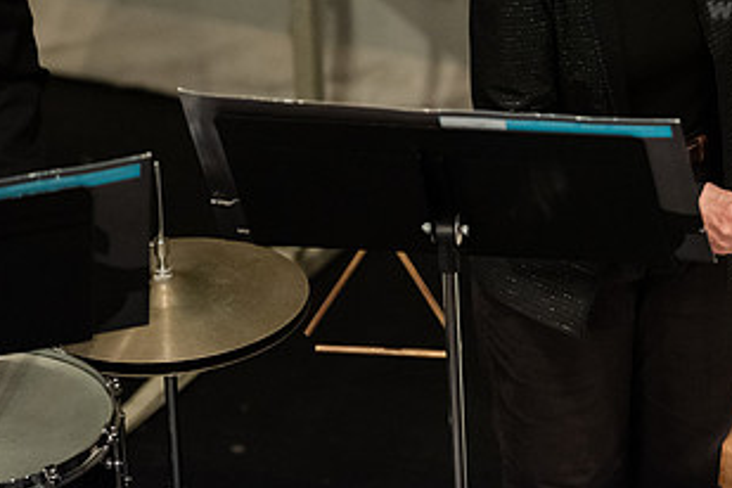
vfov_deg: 2.4
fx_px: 11467
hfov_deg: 3.7
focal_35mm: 564
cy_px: 58
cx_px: 599
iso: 5000
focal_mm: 300
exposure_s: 1/320
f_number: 2.8
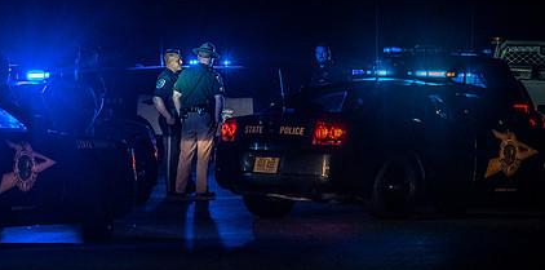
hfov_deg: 4.9
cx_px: 175
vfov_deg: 2.4
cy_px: 101
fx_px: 6409
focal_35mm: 456
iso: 2000
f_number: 5.6
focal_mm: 190
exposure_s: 1/320
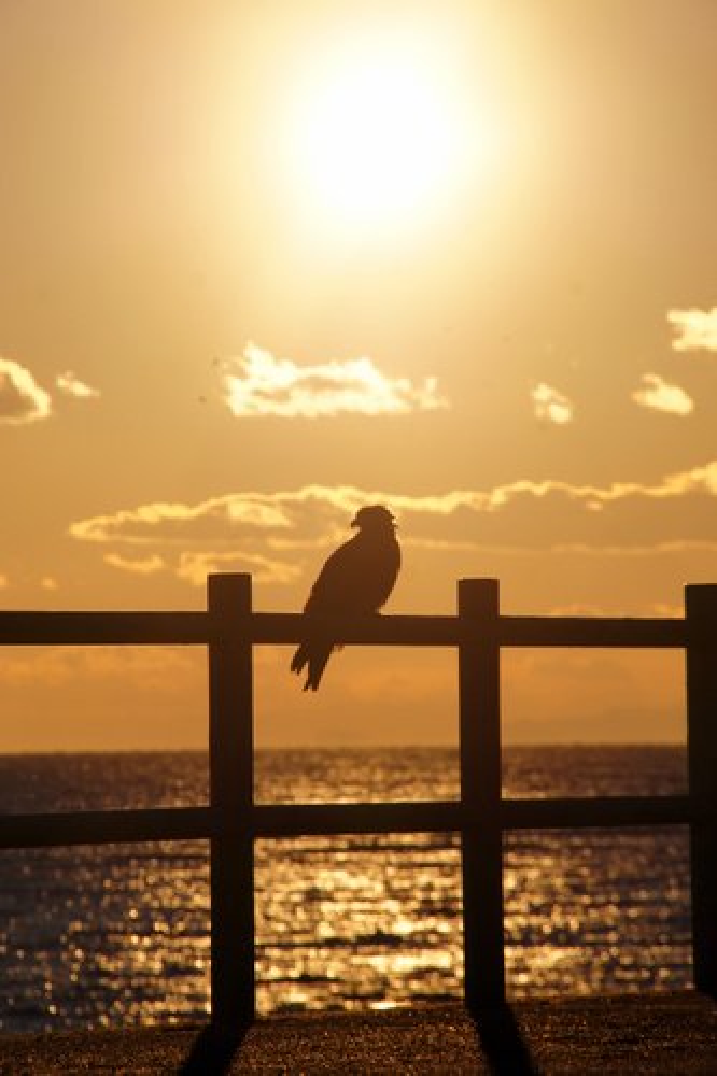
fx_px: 8968
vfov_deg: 6.9
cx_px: 358
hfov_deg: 4.6
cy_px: 538
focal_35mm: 300
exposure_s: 1/1600
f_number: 10
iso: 200
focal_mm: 200
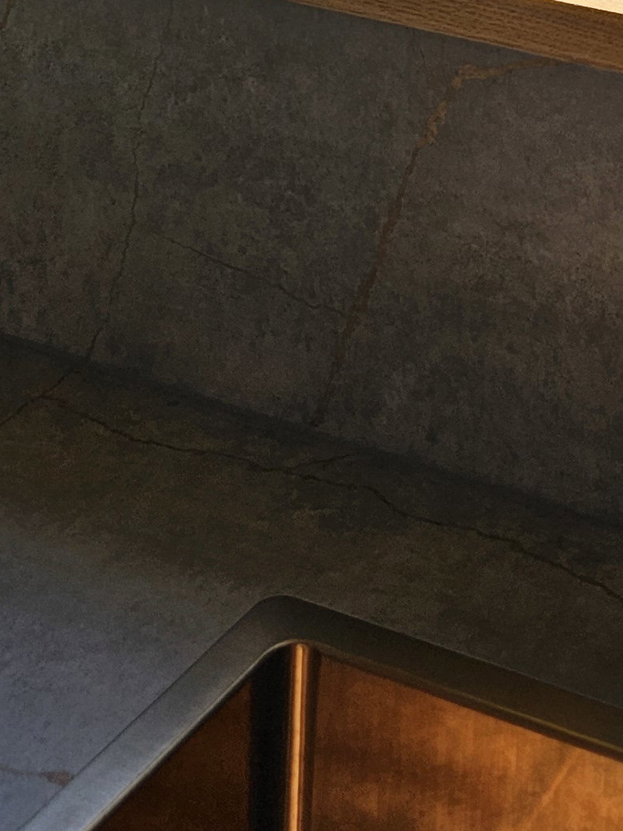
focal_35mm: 89
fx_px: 2137
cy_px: -647
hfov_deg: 16.1
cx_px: 695
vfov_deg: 17.8
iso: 12
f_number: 1.7
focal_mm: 6.3
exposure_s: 1/100
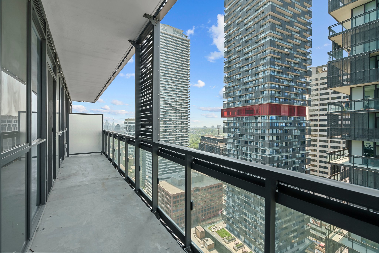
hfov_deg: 96.7
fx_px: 168
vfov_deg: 73.8
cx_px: 190
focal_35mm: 16
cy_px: 126
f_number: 8
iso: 400
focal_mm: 16
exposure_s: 1/60
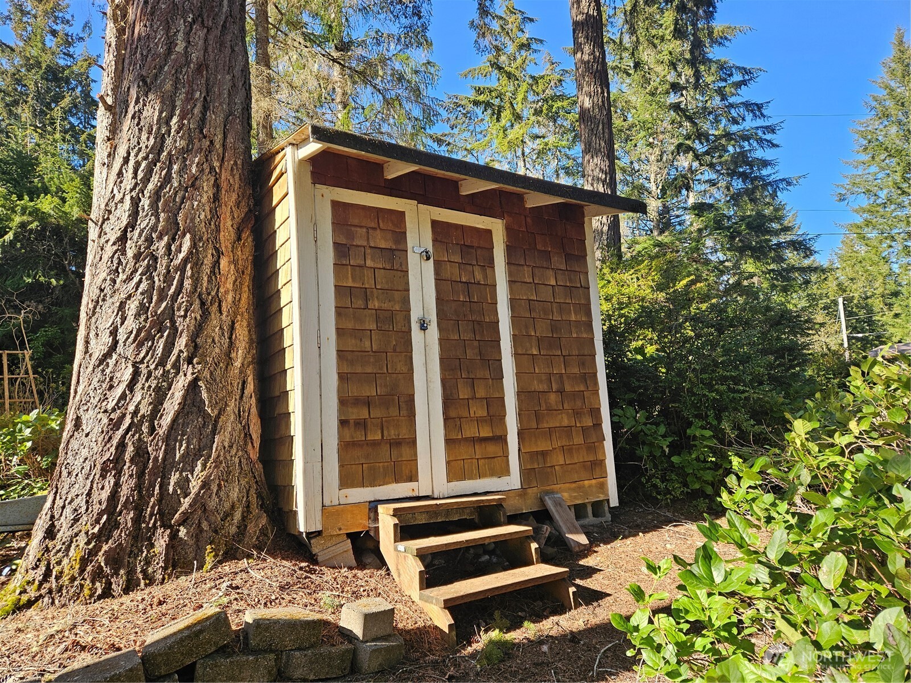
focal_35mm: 23
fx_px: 605
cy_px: 342
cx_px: 456
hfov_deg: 73.9
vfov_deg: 58.9
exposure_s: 1/438
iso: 40
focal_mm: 5.4
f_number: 1.8
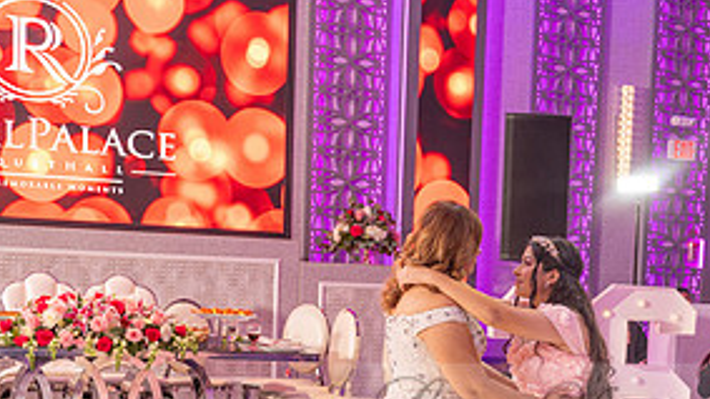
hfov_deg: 28.4
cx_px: 552
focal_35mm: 73
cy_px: 423
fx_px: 1374
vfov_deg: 16.1
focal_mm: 34
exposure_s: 1/160
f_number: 4.5
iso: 640
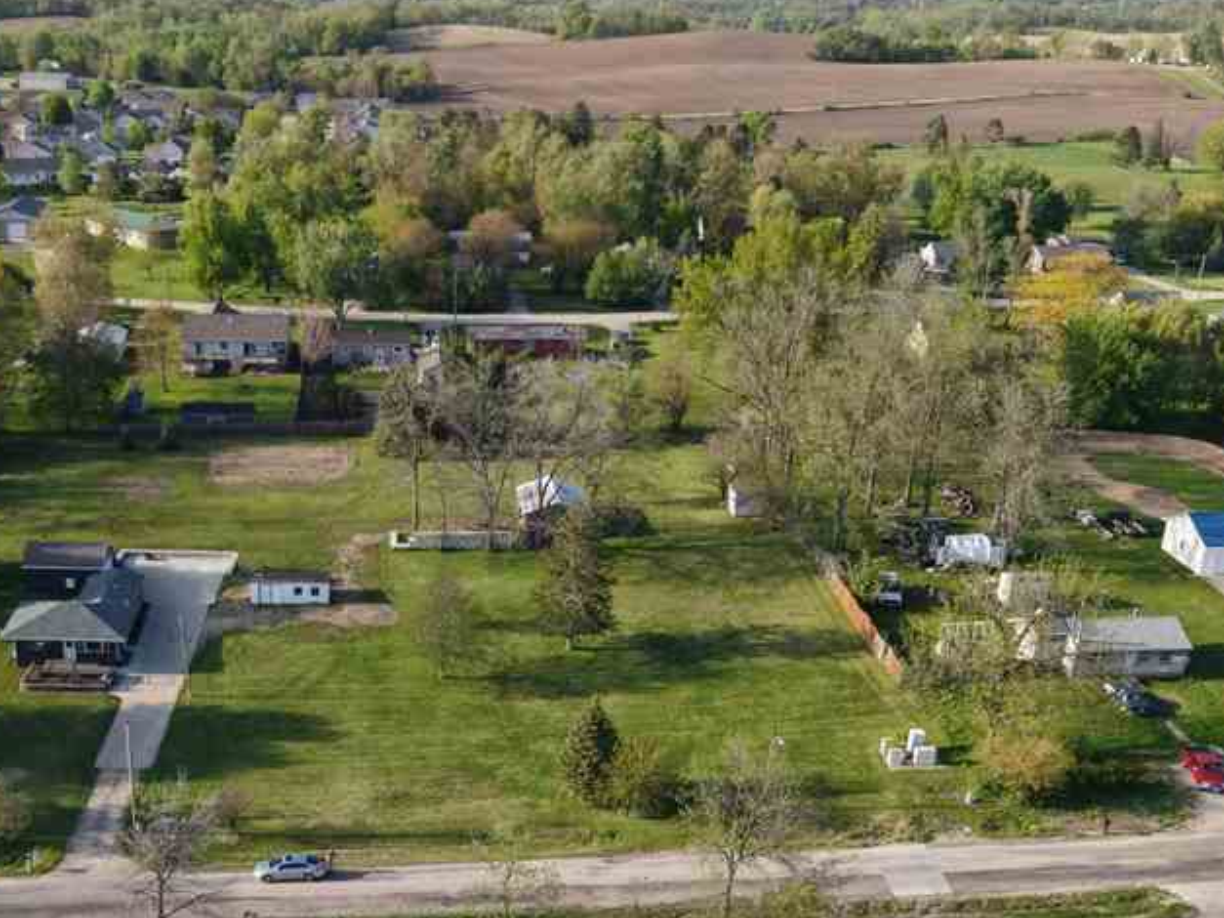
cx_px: 441
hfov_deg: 38.6
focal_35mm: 49
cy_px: 768
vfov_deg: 28.8
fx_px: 1732
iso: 200
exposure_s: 1/320
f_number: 1.8
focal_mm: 8.67
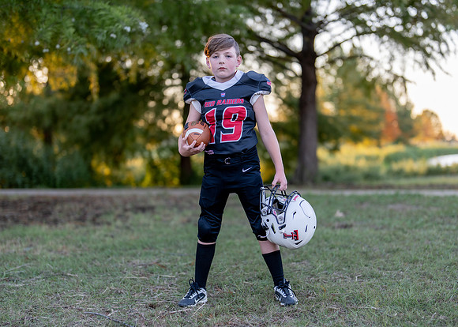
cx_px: 234
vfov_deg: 23.5
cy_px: 180
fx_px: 786
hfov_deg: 32.5
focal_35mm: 60
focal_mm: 50
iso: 100
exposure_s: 1/400
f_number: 1.2
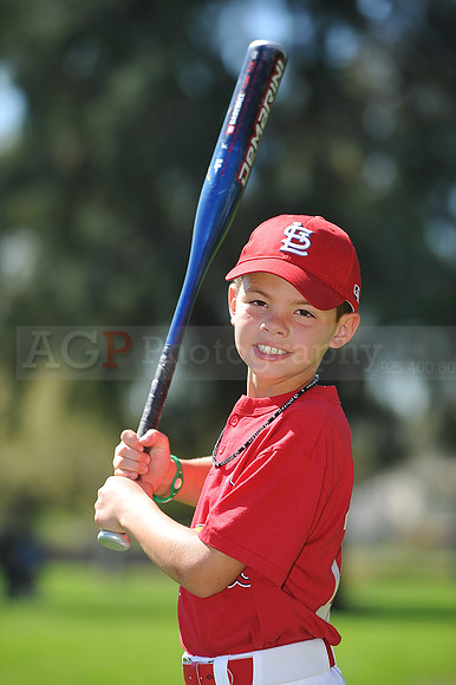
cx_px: 228
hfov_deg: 6.9
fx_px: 3804
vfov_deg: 10.3
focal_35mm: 200
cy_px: 342
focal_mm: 200
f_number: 4.5
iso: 200
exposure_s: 1/640
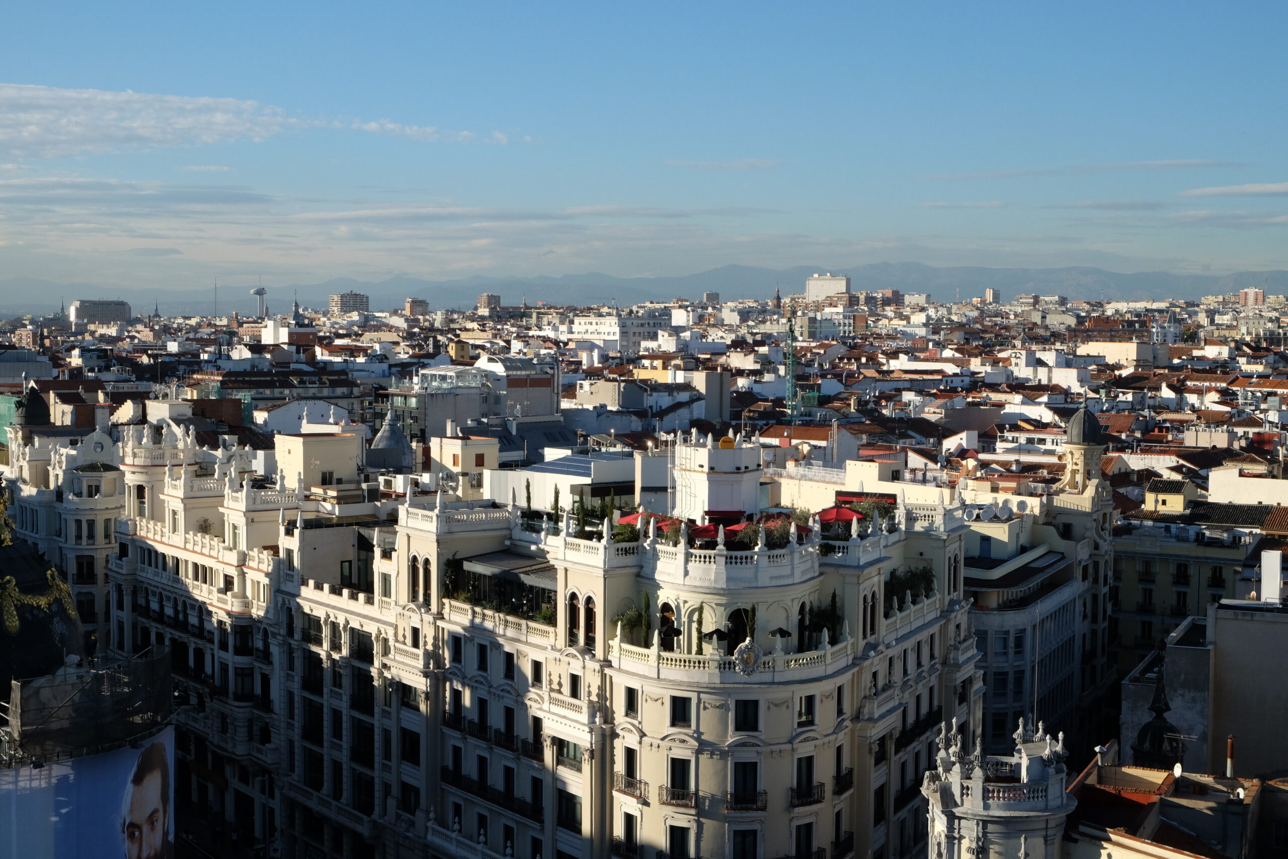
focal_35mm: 49
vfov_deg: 27.5
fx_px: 1753
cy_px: 430
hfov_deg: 40.3
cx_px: 644
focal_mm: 32.9
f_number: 14
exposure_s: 1/500
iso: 1000
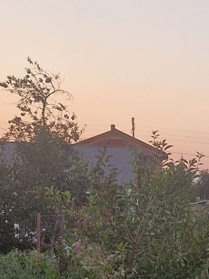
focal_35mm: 115
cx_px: 514
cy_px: 276
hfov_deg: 10.8
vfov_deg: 16.8
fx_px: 925
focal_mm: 5.4
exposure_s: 1/180
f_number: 1.8
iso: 80
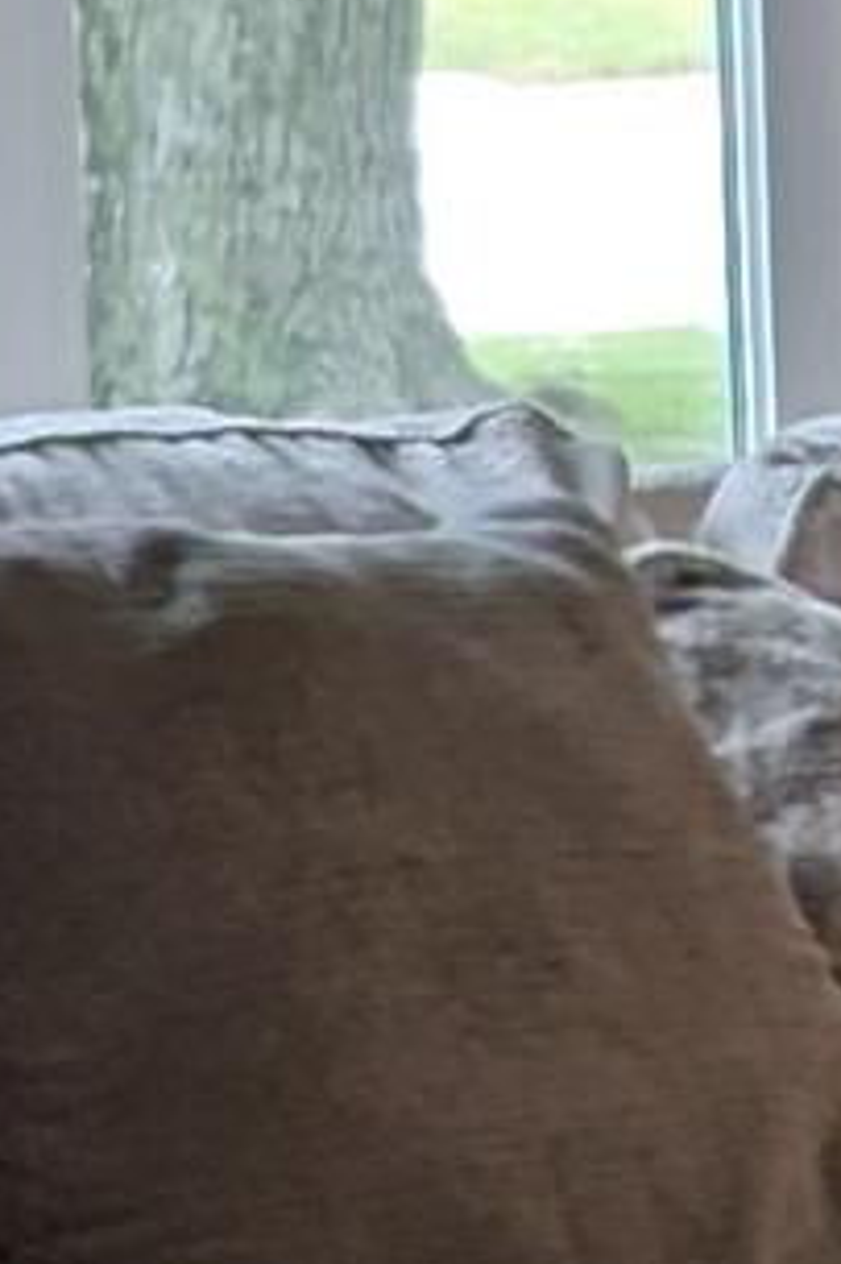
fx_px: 8805
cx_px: 2850
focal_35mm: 251
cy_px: 796
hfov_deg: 5.1
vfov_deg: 8.2
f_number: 1.68
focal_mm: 6.9
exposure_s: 1/39
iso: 31
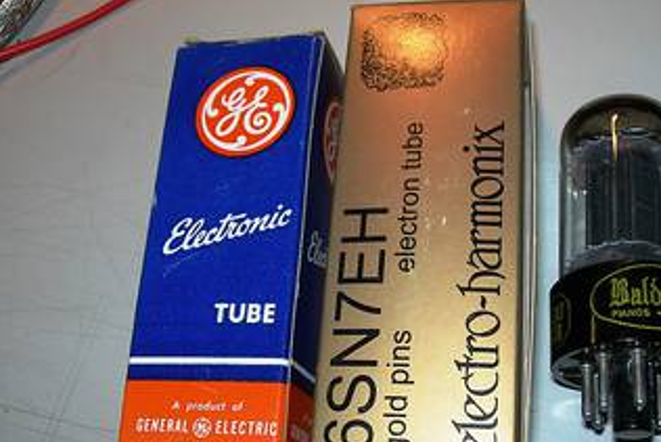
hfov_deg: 39.3
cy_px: 274
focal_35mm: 50
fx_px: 918
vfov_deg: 26.9
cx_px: 414
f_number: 4.8
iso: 50
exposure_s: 1/60.1
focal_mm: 7.8
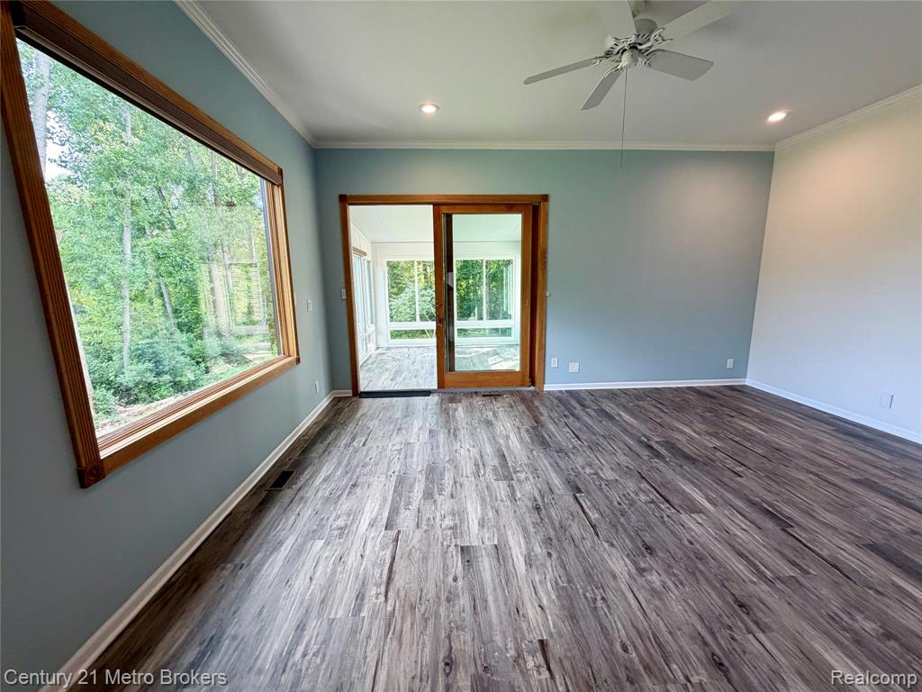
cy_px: 346
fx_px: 373
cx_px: 461
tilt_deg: -9.9
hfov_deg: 102.1
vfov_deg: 85.7
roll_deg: +1.4
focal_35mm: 14
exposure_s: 1/111
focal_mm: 2.22
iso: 125
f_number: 2.2
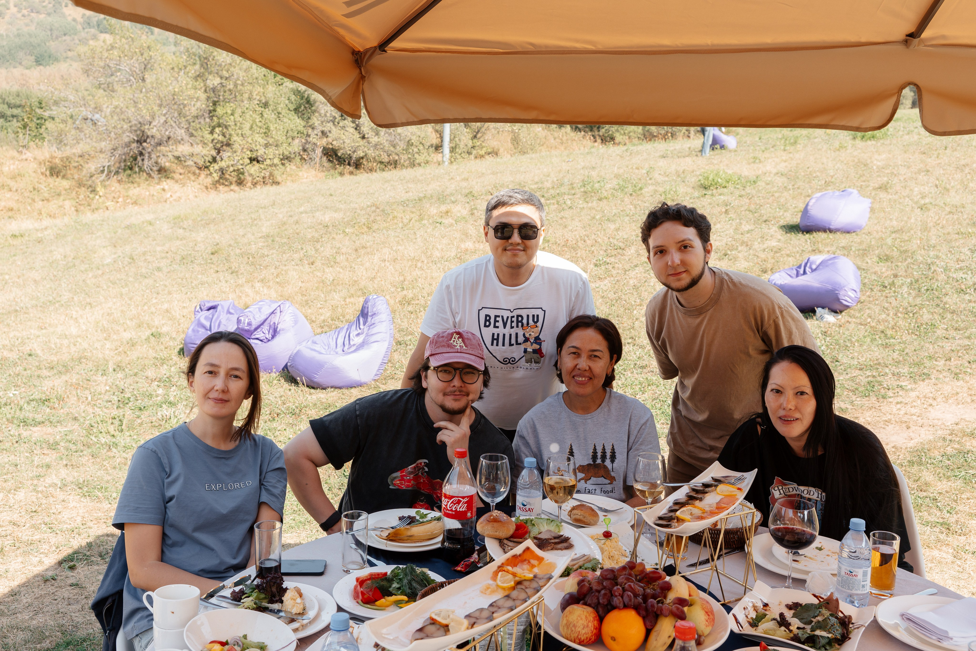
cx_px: 488
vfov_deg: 37.9
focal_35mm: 35
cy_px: 326
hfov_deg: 54.4
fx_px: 949
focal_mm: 35
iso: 160
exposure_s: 1/125
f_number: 6.3
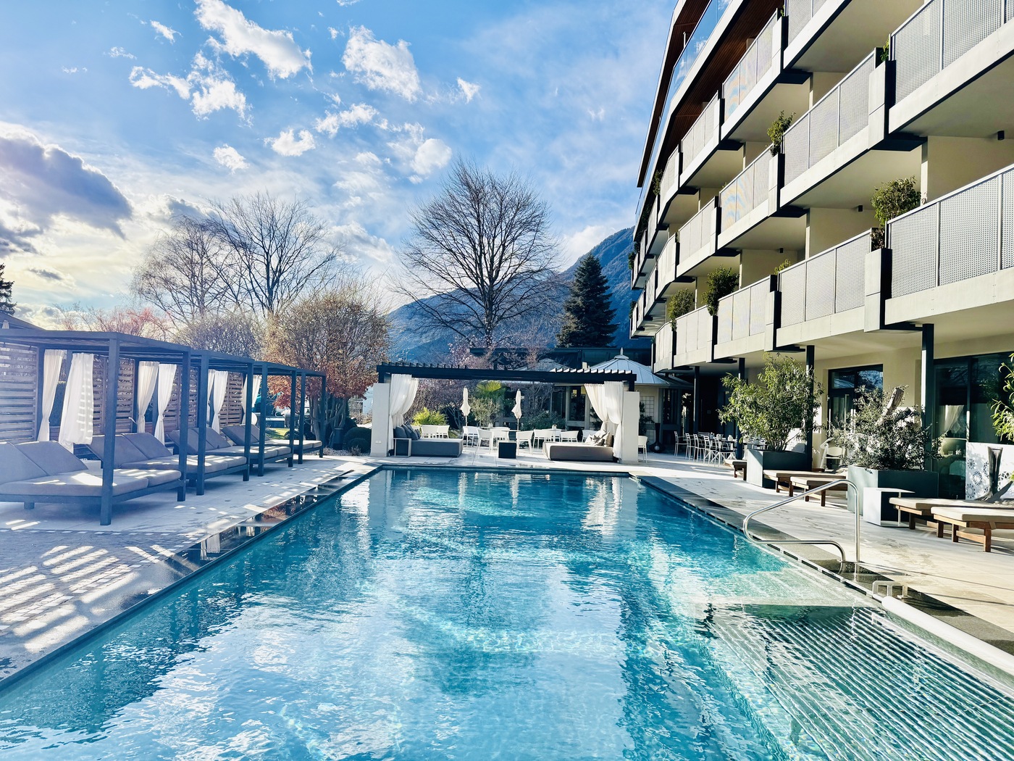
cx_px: 507
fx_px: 703
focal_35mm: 24
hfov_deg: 71.6
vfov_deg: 56.8
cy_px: 380
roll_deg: -1.9
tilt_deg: +1.4
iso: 80
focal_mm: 6.76
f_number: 1.78
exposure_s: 1/4310
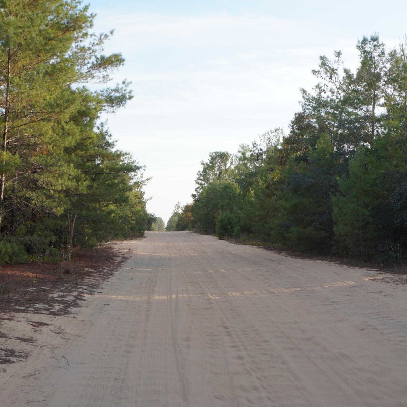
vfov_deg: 31.5
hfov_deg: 31.6
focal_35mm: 54
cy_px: 248
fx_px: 718
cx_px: 235
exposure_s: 1/100
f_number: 8
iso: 100
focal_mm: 20
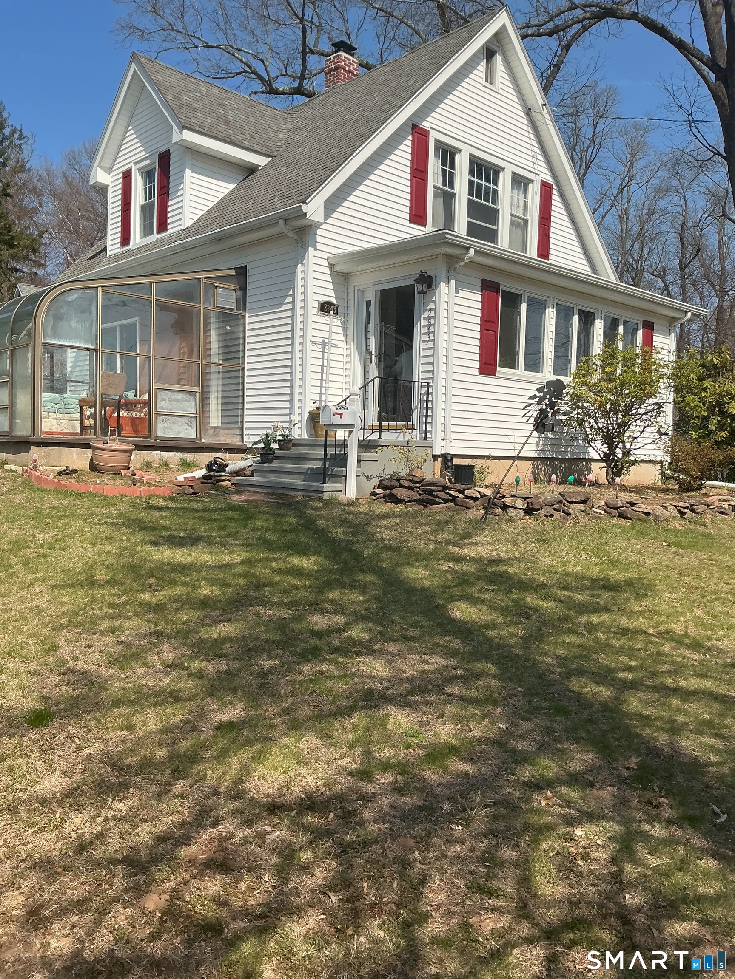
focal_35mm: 29
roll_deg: -1.4
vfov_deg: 61.7
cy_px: 490
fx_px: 821
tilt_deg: -1.7
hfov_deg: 48.2
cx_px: 368
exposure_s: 1/1984
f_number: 1.8
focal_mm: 3
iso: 25
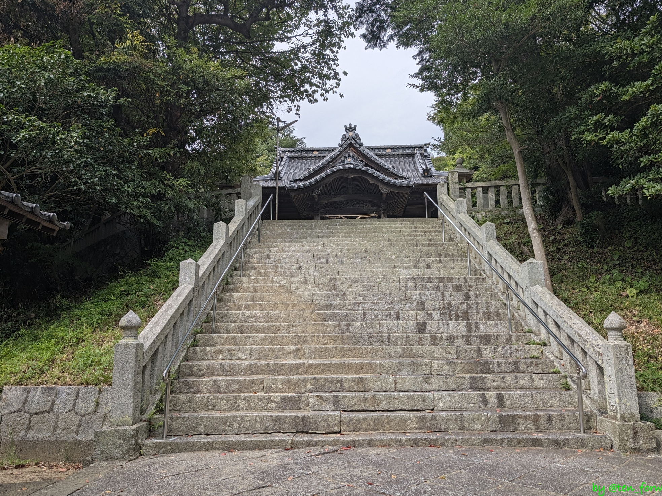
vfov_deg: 54.9
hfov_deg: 69.4
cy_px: 241
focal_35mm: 25
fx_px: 478
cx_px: 339
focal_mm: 6.9
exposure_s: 1/1233
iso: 24
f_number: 1.68
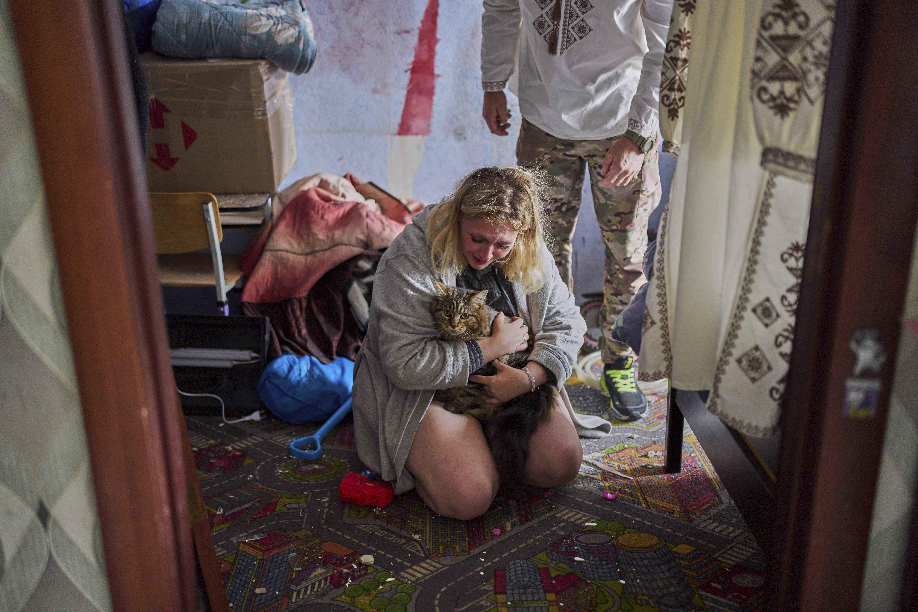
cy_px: 306
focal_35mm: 35
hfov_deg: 54.4
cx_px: 459
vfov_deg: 37.9
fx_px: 892
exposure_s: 1/200
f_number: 1.4
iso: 1250
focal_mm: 35
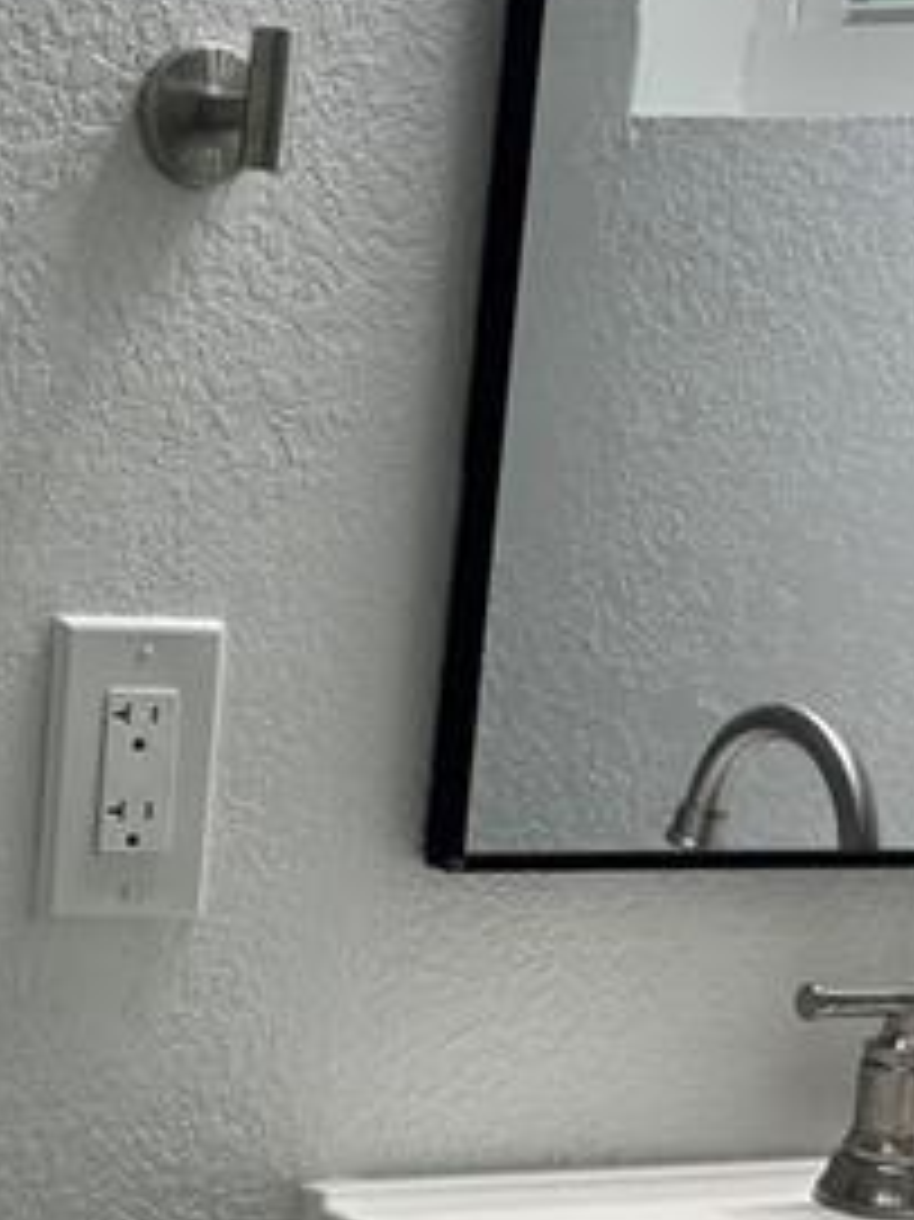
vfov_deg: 17.1
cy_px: 761
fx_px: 4052
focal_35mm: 115
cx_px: 59
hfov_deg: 12.7
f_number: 1.6
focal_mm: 5.96
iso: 50
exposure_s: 1/120
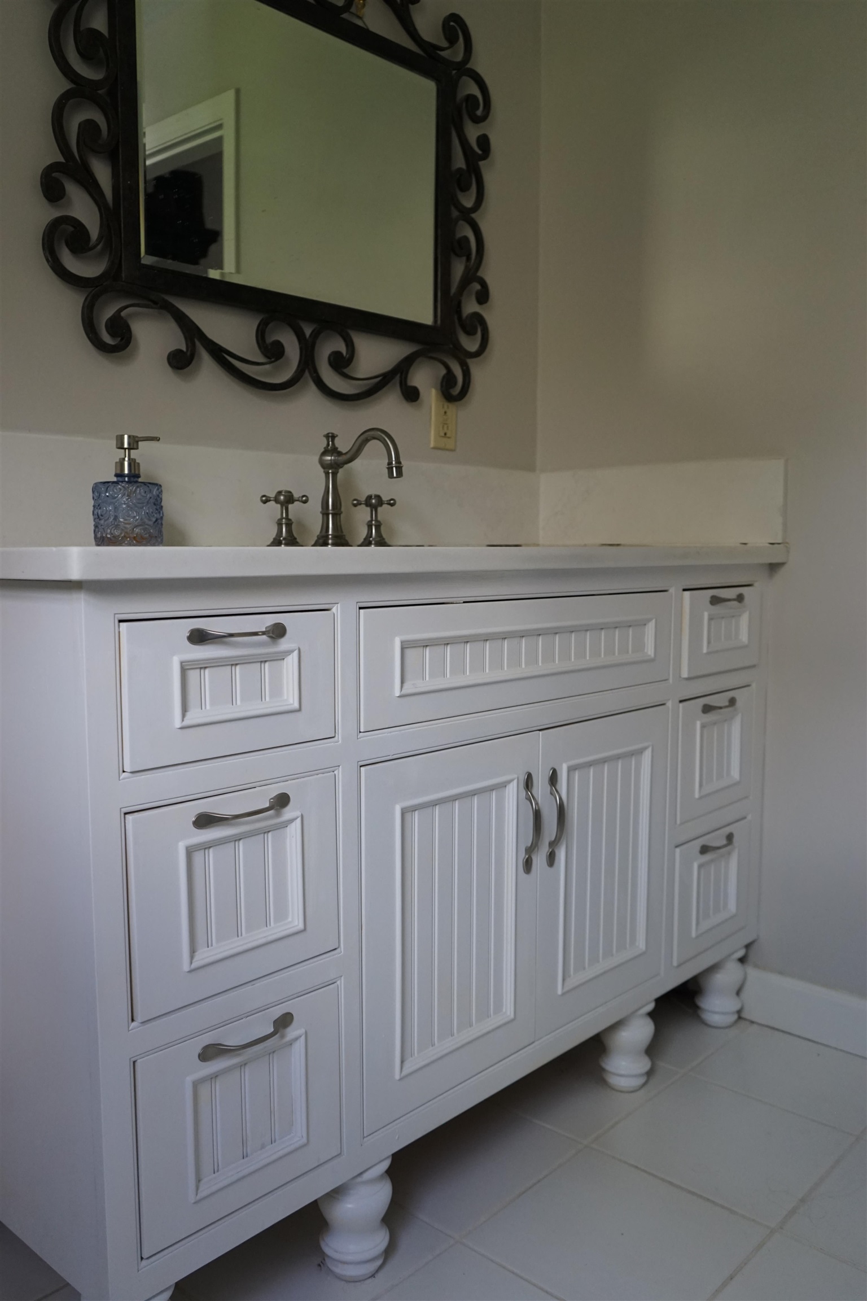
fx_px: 1048
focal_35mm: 29
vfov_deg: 63.7
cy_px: 650
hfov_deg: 45.0
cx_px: 434
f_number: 4
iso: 1600
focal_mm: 29
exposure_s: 1/160
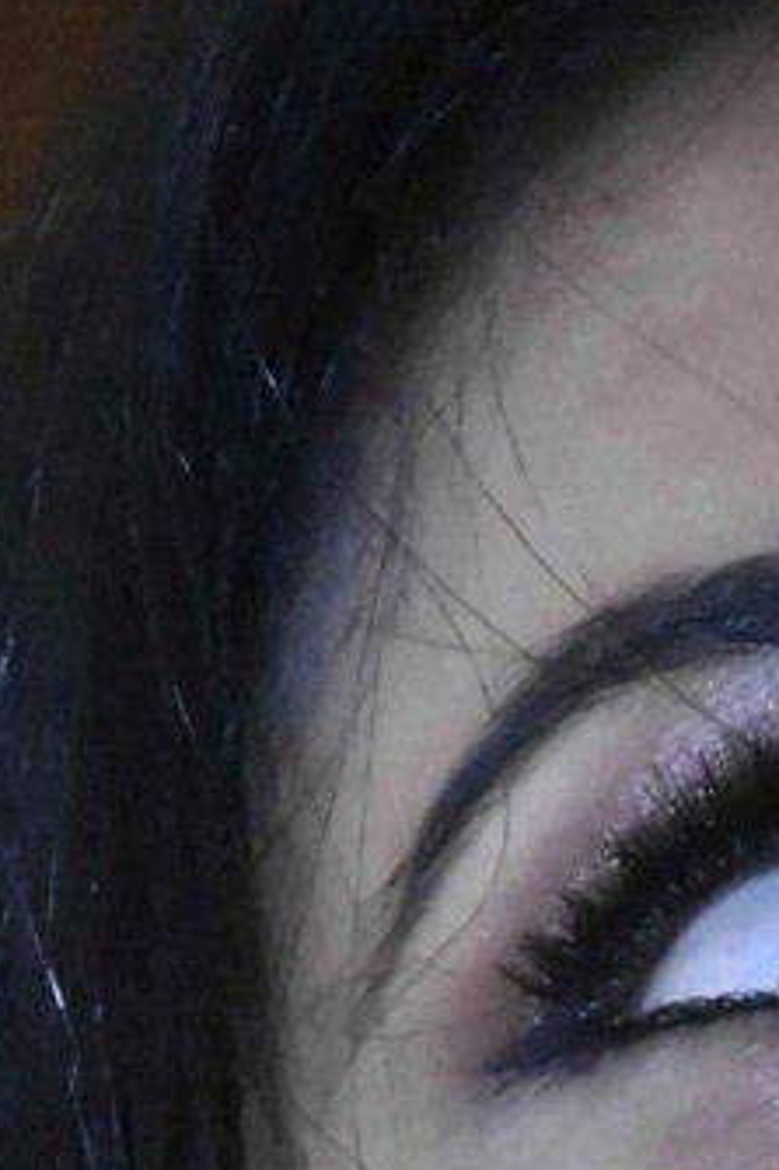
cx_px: 1093
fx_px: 30410
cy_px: 1533
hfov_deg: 1.5
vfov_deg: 2.2
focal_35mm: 936
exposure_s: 1/100
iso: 10000
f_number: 5.6
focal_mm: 116
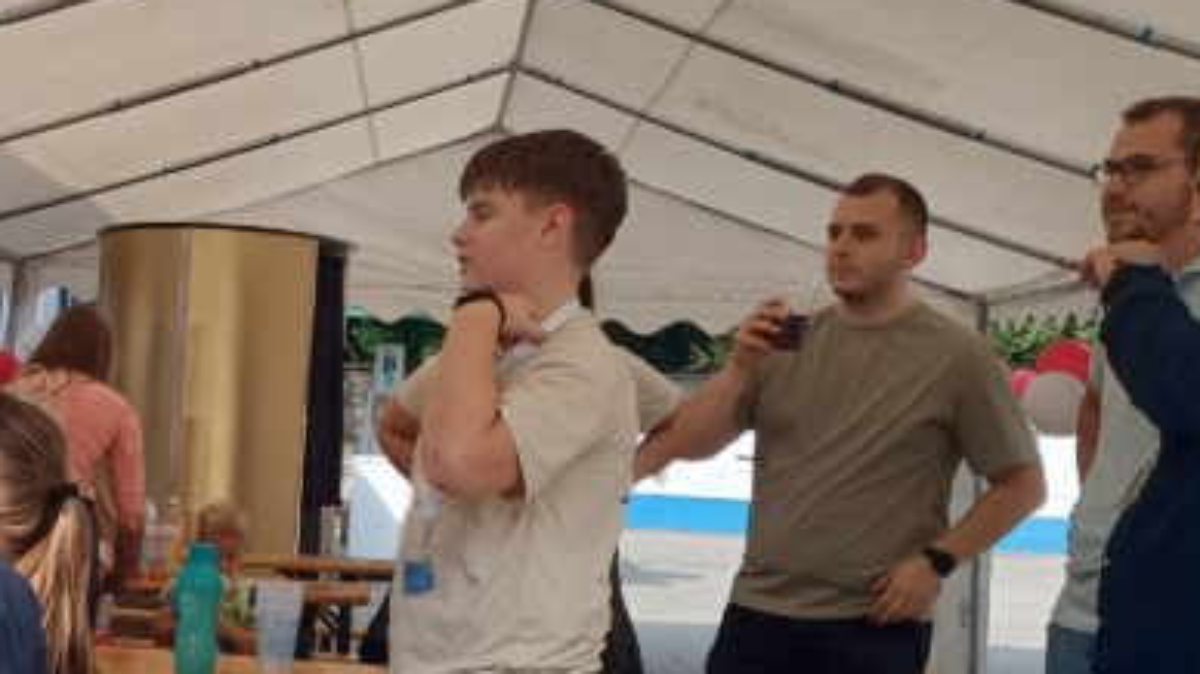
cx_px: 46
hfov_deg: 28.9
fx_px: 2195
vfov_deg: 16.9
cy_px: 727
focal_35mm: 69
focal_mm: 5.59
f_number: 1.88
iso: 51
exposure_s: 1/403
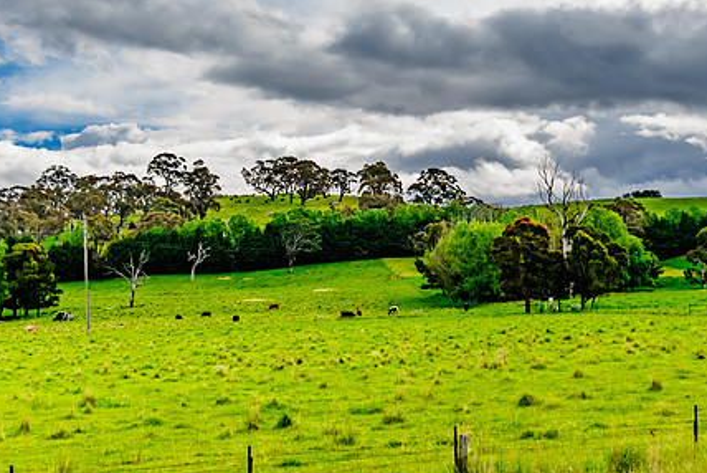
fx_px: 1513
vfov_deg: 17.7
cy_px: 176
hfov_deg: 26.2
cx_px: 437
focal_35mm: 77
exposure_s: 1/8000
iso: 800
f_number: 3.2
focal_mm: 31
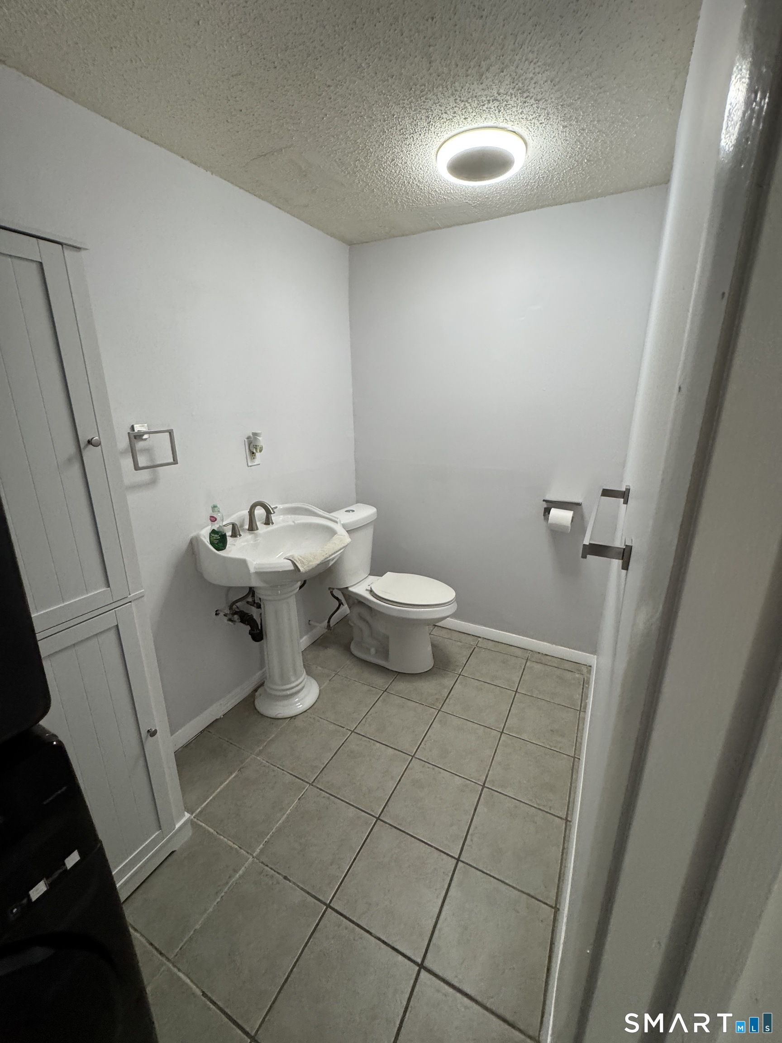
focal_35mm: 14
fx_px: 422
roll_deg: -0.6
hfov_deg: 85.7
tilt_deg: -17.3
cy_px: 522
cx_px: 391
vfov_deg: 102.1
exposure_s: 1/120
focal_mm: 2.22
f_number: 2.2
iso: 320
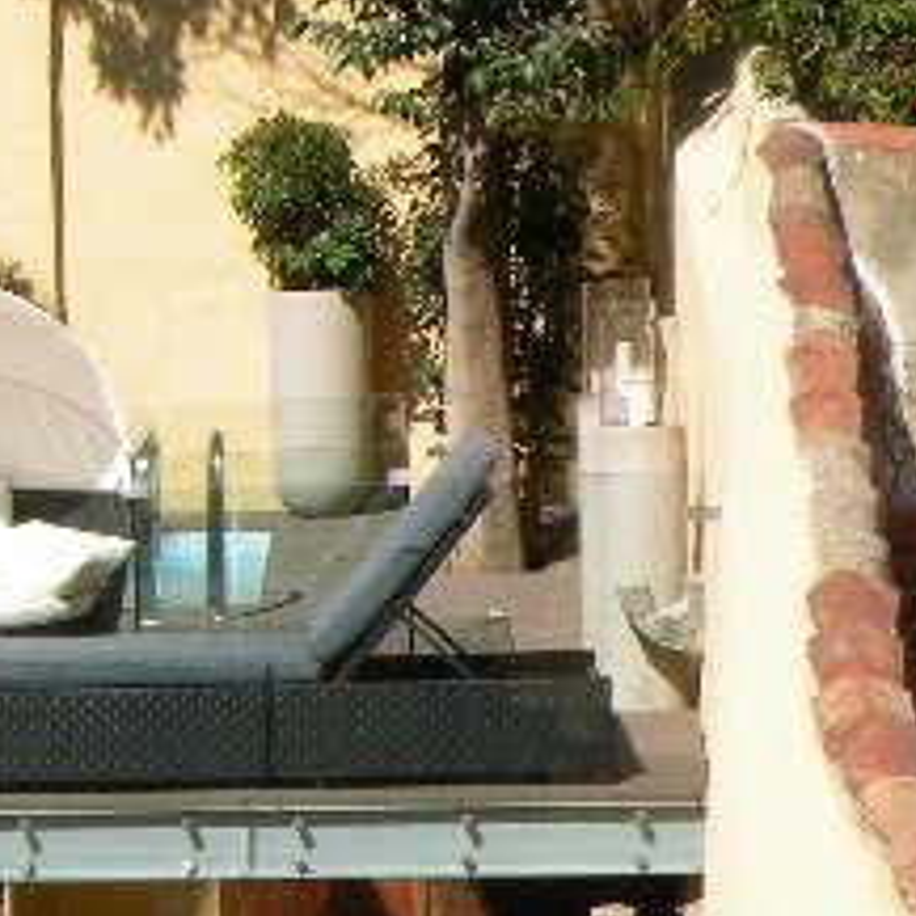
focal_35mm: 137
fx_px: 4102
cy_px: 781
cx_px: -663
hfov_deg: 11.9
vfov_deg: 12.7
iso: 64
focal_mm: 7.4
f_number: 6.3
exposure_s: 1/236
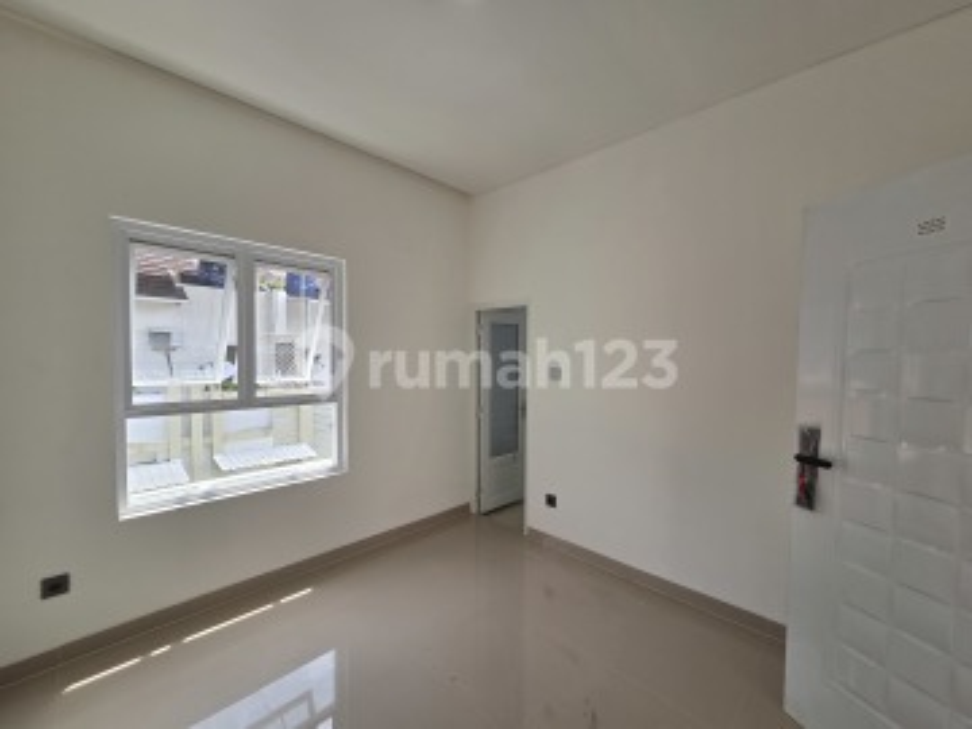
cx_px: 486
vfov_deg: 89.9
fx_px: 365
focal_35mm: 13
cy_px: 364
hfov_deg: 106.2
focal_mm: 2.2
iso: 50
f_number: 2.2
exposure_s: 1/499
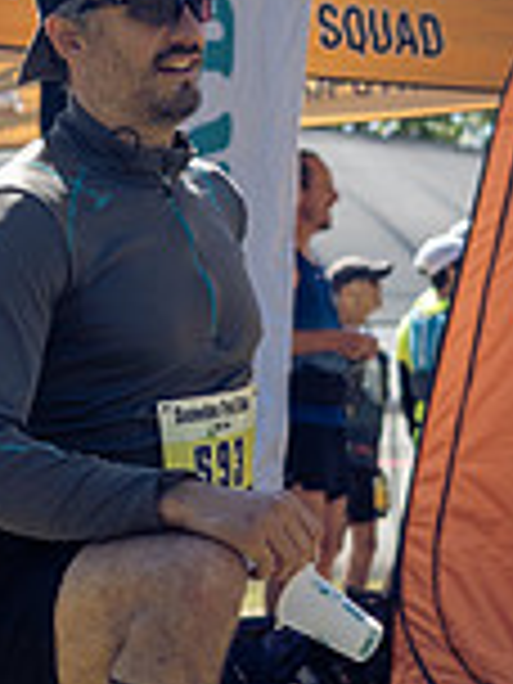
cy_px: 580
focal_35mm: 237
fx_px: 4683
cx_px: 304
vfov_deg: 8.3
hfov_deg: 6.3
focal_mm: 40
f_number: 2.8
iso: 320
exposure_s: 1/2000
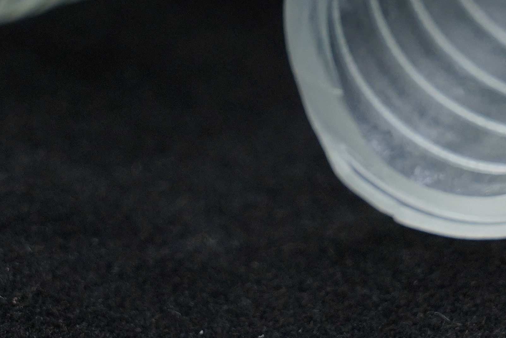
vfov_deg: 3.5
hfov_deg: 5.2
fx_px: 5524
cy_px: 29
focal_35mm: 393
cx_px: 396
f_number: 9
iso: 640
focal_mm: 105
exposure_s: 1/100
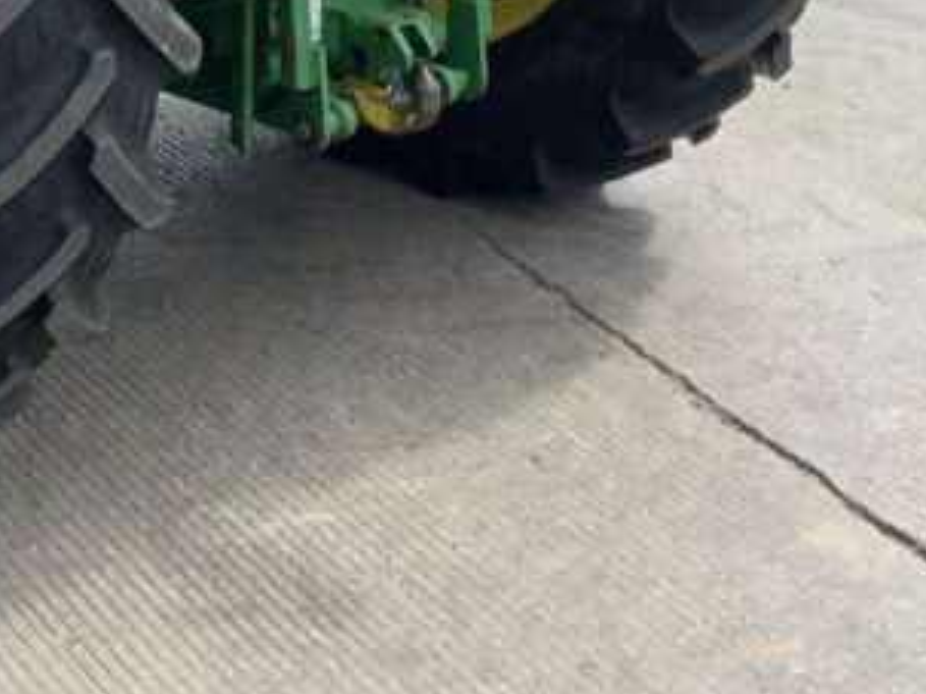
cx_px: 159
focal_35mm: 98
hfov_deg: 19.8
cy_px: -452
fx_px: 2621
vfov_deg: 13.8
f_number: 1.8
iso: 16
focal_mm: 3
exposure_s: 1/1250
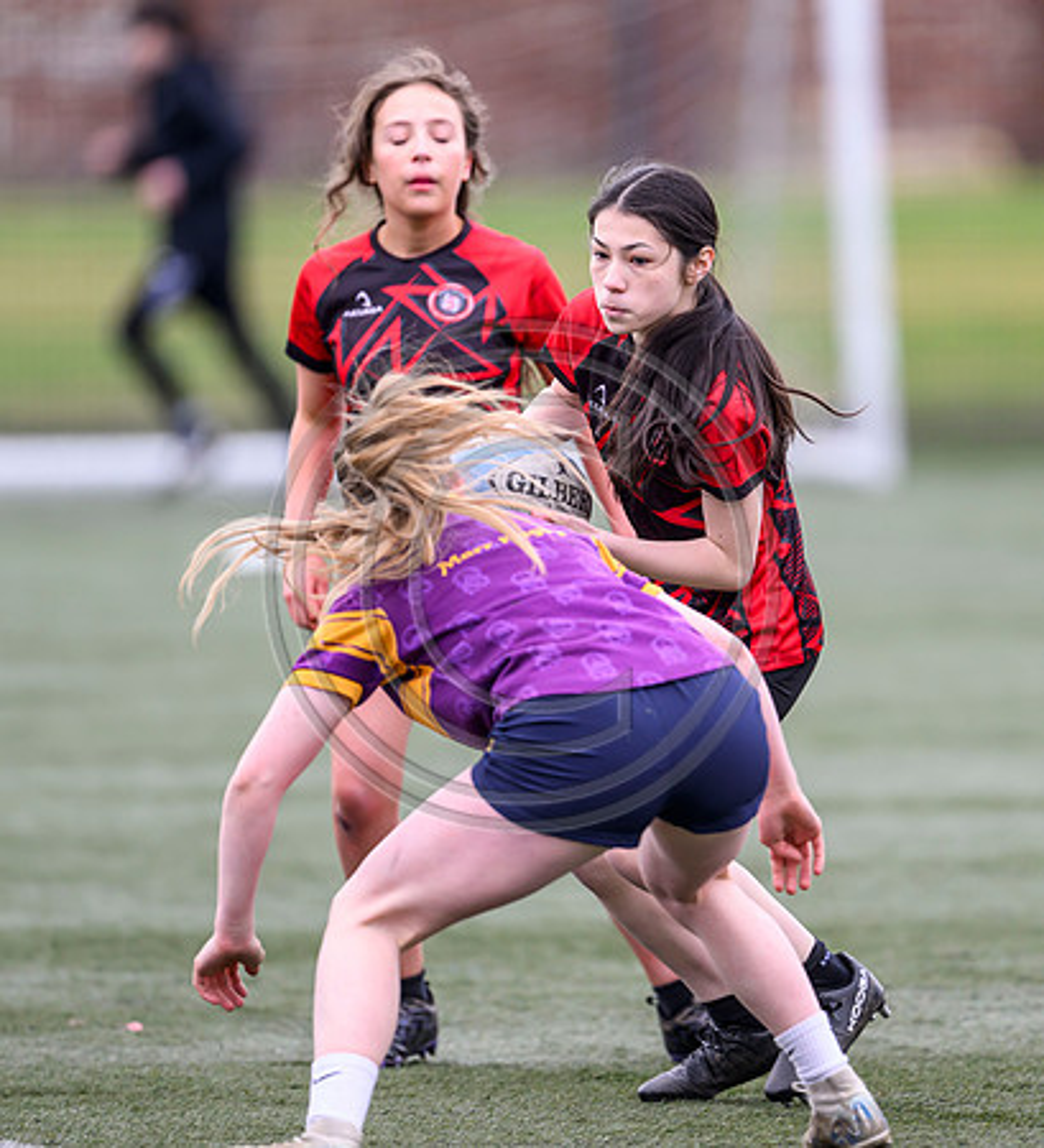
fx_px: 20122
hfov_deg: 3.0
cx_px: 807
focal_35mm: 561
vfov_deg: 3.3
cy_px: 545
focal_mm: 400
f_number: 3.2
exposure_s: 1/1250
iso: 500
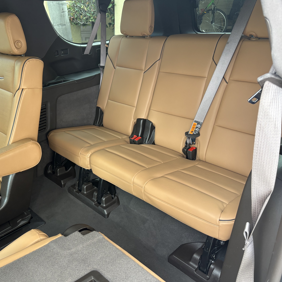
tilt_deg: -22.6
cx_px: 93
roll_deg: +1.2
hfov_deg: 51.5
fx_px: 286
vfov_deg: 52.5
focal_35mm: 31
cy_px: 141
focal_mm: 5.96
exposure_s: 1/61
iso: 125
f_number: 1.6
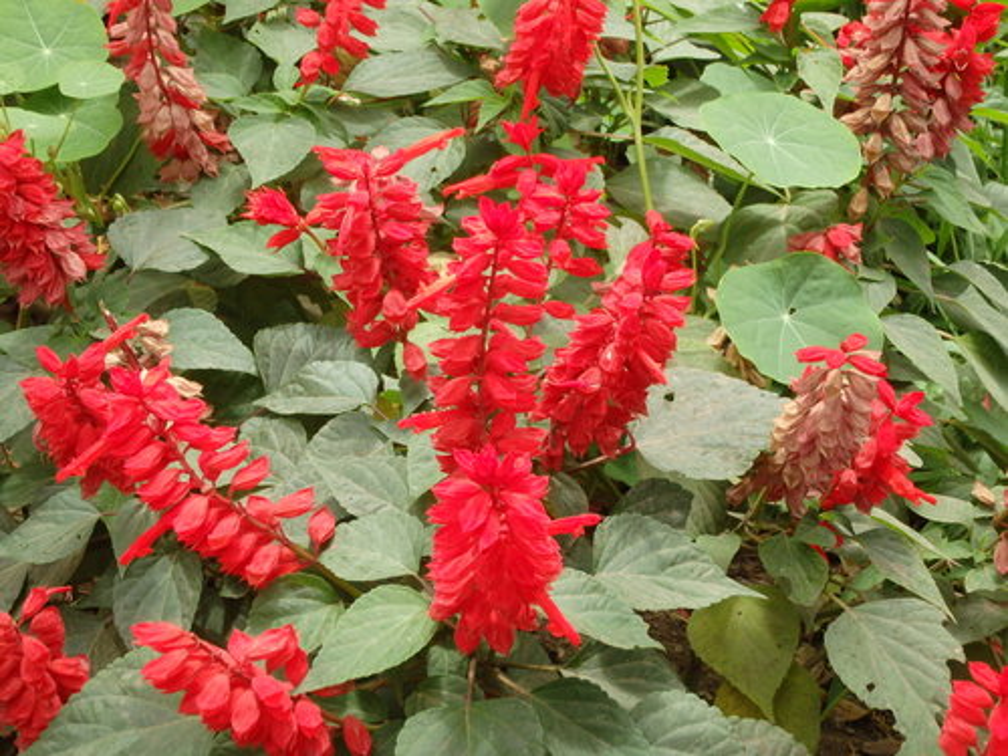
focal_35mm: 84
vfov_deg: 17.6
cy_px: 378
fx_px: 2446
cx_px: 504
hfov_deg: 23.3
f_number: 4.4
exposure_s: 1/160
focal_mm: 15.1
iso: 200
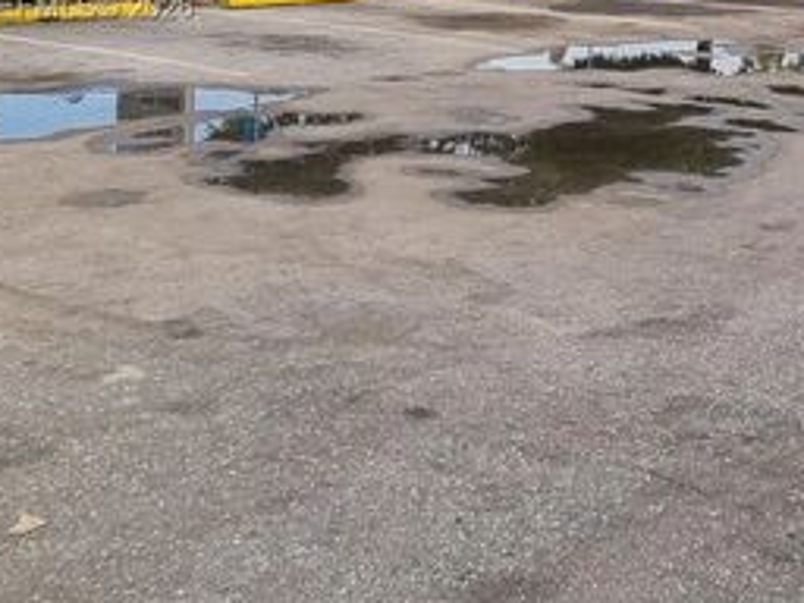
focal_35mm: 65
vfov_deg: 21.8
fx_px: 1510
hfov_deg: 28.0
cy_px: 9
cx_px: 807
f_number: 1.8
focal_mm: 5.4
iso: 40
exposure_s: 1/696
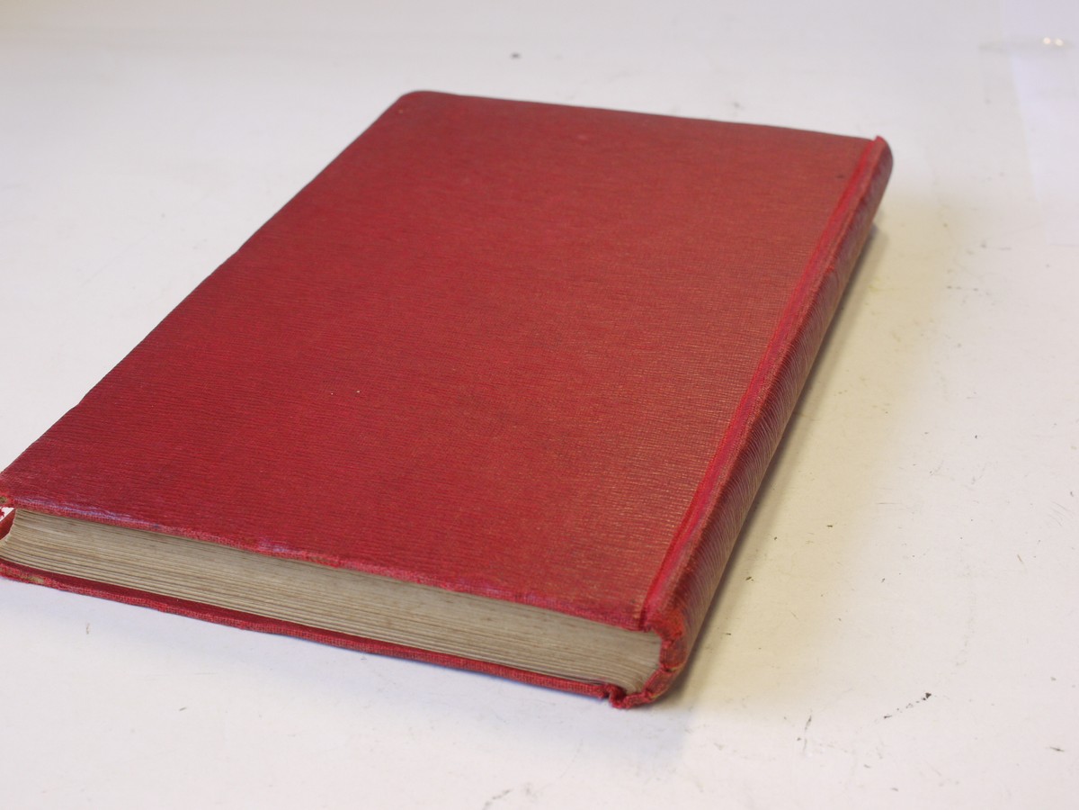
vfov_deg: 24.4
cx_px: 540
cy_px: 405
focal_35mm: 60
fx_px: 1870
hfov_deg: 32.2
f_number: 9
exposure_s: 1/20
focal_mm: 30
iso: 400
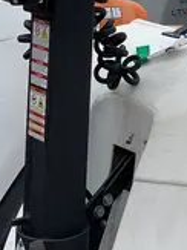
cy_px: -81
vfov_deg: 15.9
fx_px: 844
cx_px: 225
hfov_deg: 12.4
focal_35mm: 117
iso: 25
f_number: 1.8
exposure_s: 1/2481
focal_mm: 4.25
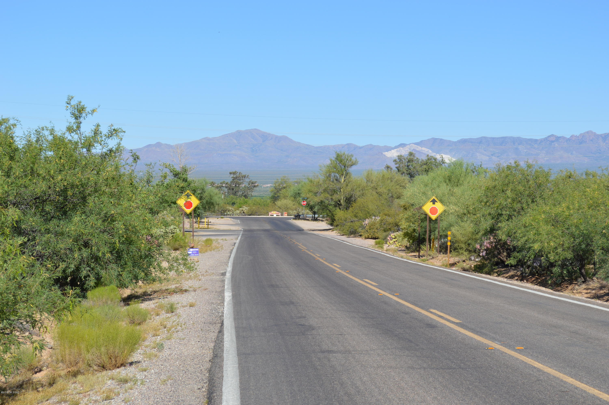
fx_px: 1394
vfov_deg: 16.5
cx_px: 304
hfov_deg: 24.6
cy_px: 202
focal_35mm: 82
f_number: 9
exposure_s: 1/320
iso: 100
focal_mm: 55
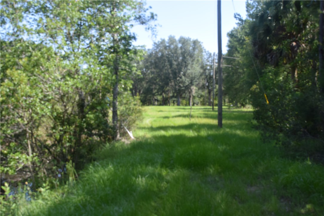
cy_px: 108
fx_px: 391
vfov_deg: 30.8
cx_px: 162
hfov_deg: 45.0
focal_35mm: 44
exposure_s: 1/250
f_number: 8
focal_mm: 29
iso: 280
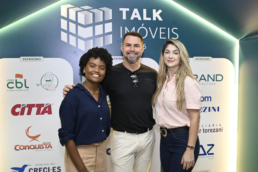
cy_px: 86
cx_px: 129
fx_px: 251
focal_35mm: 35
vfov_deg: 37.8
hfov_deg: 54.4
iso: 2500
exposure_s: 1/125
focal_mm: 35
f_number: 4.5
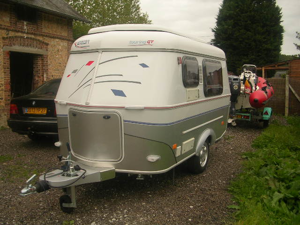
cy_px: 112
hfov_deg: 49.0
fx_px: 329
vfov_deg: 37.7
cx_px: 150
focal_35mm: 38
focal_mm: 5.8
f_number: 2.8
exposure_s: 1/263
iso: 50
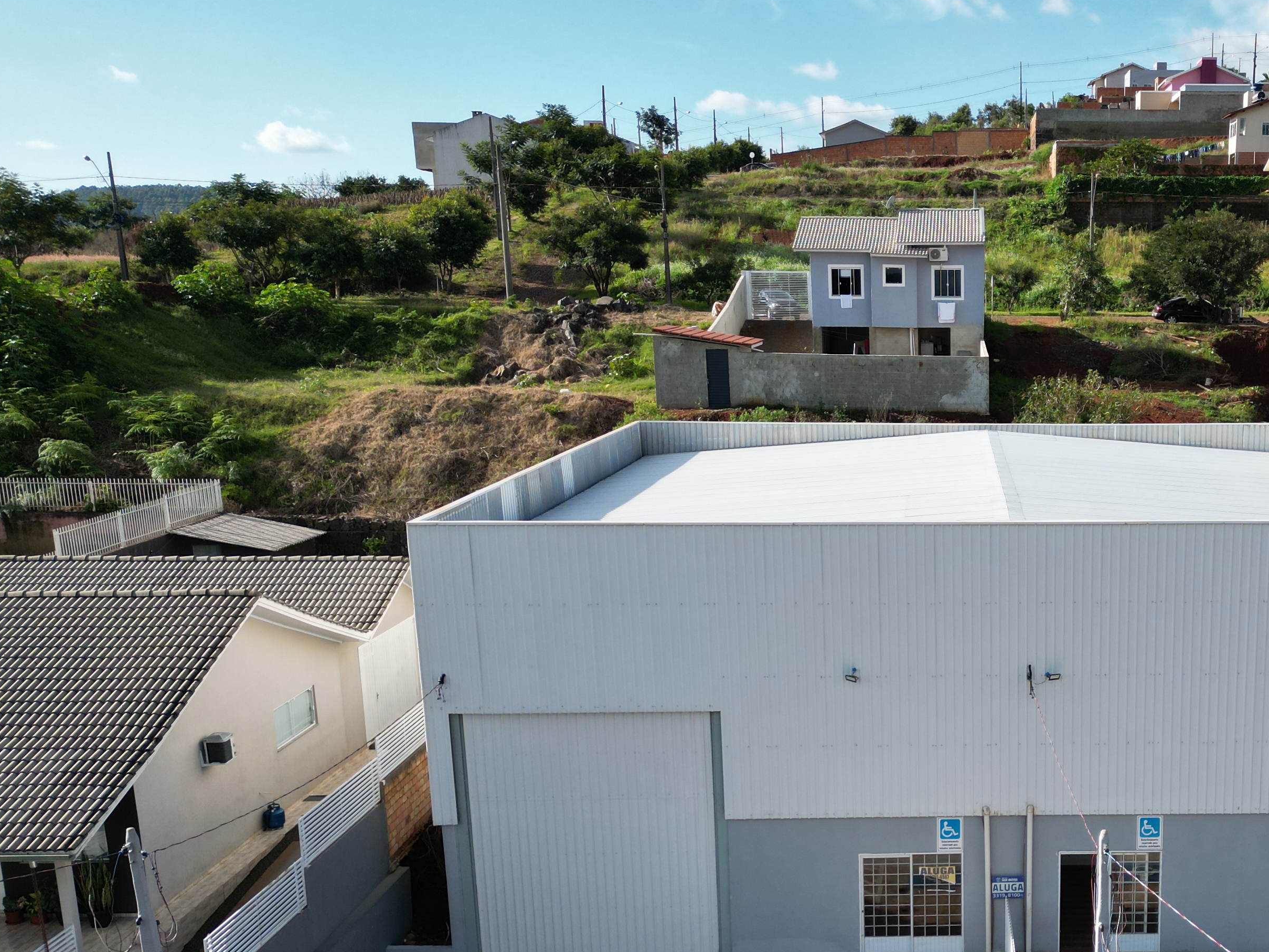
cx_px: 1009
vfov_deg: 35.6
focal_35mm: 40
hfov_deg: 44.6
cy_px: 643
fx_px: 1466
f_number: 1.7
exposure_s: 1/2500
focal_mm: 6.72
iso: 140
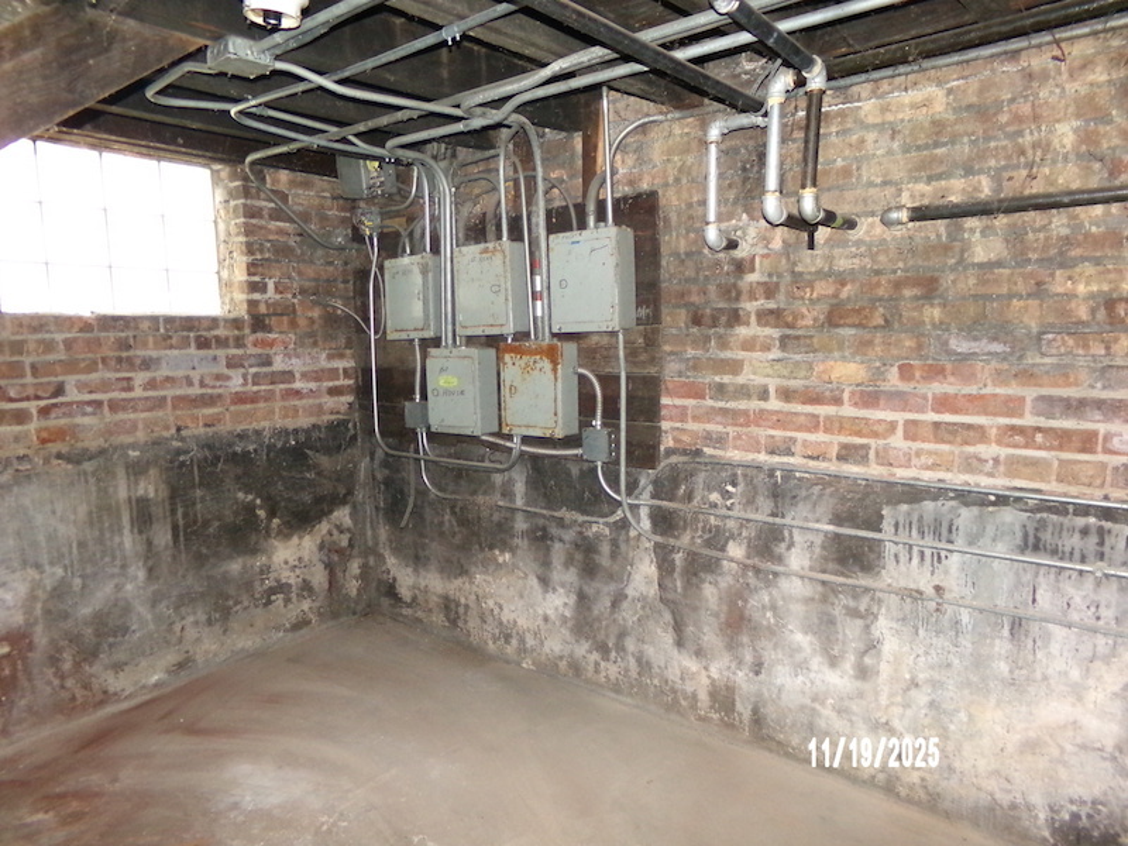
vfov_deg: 56.8
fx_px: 782
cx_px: 564
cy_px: 423
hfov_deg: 71.6
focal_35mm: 24
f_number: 3.7
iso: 800
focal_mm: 4.3
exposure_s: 1/34
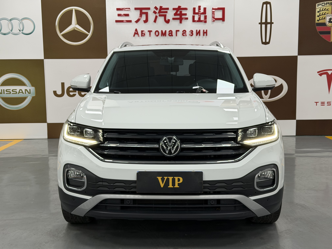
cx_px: 166
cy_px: 124
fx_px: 460
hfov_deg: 39.7
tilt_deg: -6.9
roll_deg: +0.6
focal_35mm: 48
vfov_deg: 30.3
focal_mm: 6.76
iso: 100
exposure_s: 1/62
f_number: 1.78
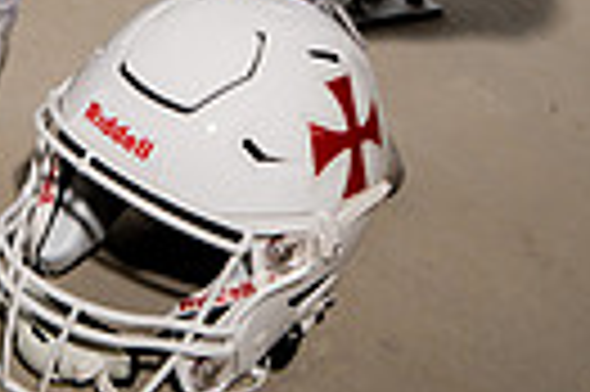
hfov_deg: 21.9
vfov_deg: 12.0
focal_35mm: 93
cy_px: -532
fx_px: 1522
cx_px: 243
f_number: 6.3
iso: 100
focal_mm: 27
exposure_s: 1/250
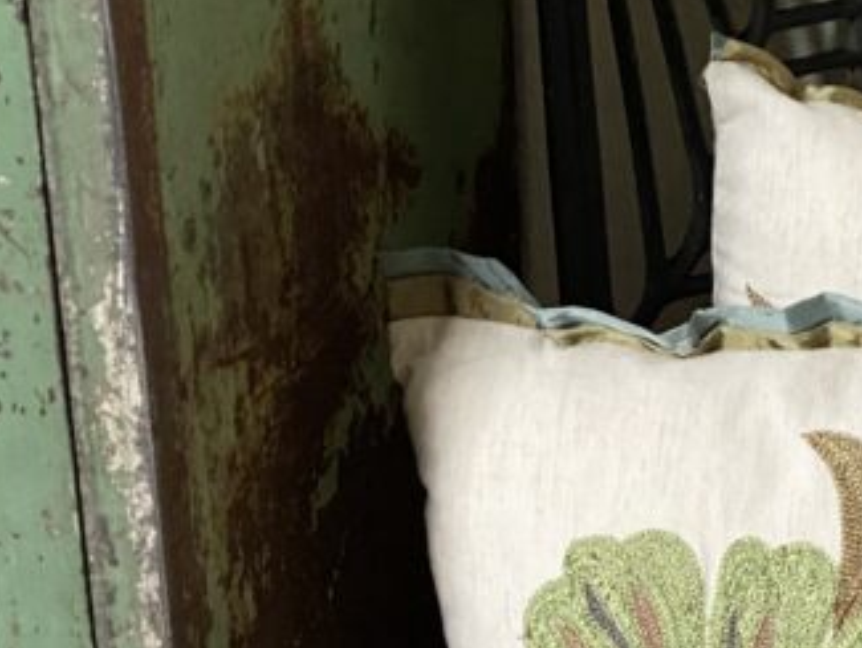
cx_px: 833
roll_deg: -0.1
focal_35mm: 164
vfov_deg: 8.8
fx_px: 4085
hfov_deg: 11.9
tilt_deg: -33.8
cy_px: 956
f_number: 2
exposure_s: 1/60
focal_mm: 6
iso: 640
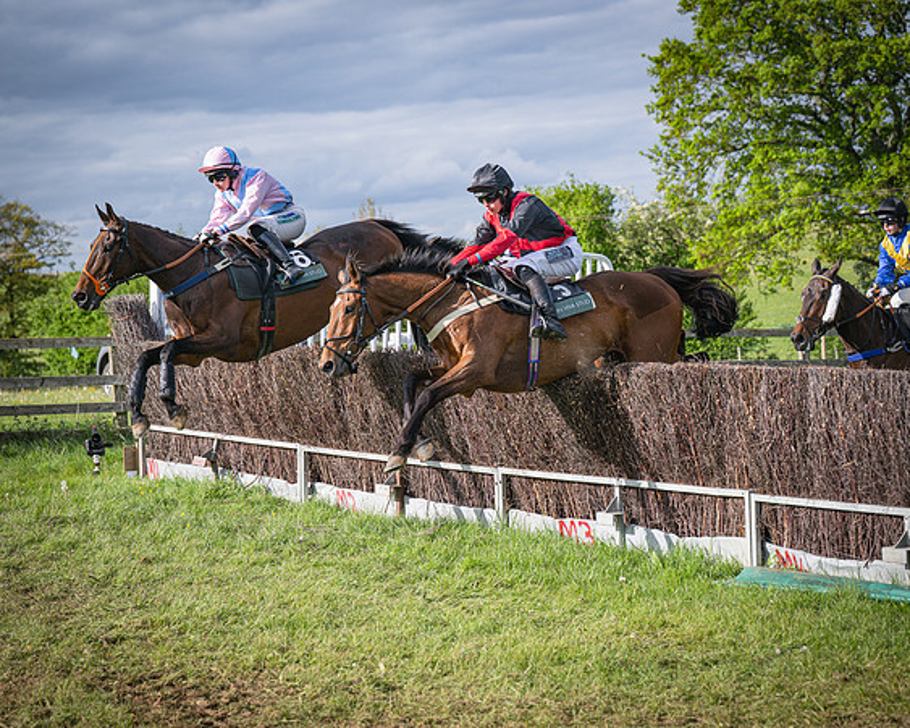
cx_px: 455
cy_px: 364
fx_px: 2304
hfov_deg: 22.3
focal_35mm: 86
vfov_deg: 17.9
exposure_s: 1/3200
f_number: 4
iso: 400
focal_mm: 76
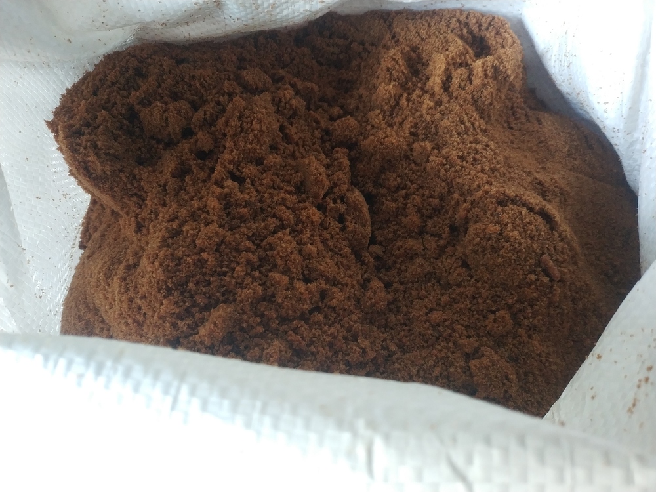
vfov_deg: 44.2
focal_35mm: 32
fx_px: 606
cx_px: 328
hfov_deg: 56.8
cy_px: 246
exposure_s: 1/25
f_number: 2
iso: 406
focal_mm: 4.5
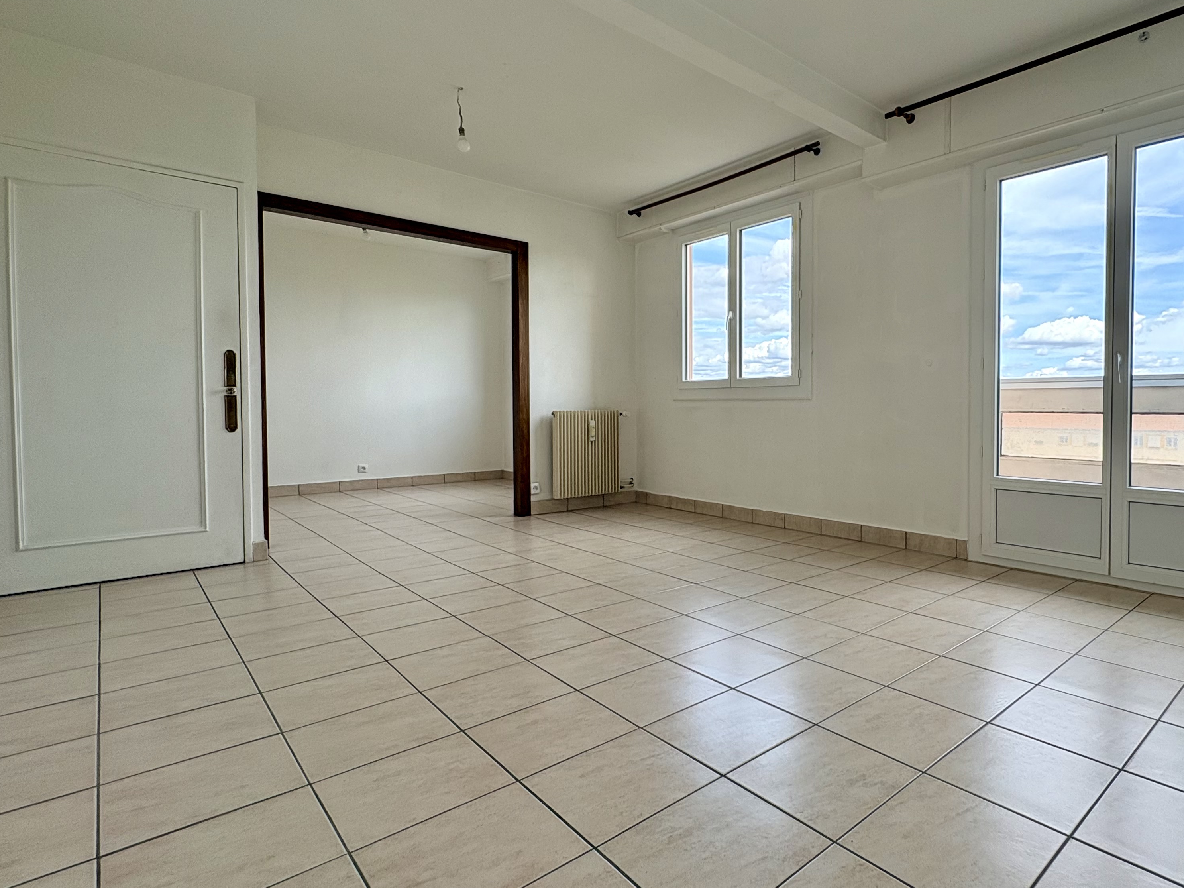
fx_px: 650
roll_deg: +0.7
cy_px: 425
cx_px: 781
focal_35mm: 19
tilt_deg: -2.3
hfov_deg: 82.0
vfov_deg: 68.6
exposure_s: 1/275
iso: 64
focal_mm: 2.22
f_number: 2.2
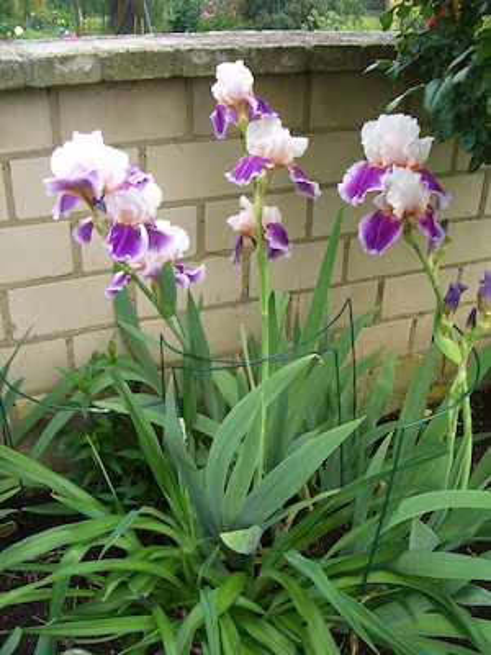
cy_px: 328
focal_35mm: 35
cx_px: 246
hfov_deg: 40.7
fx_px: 662
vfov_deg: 52.6
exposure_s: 1/160
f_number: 2.6
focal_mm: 5.8
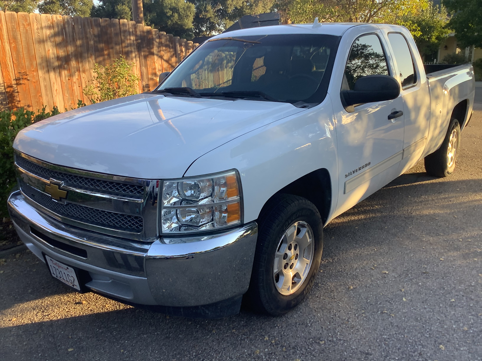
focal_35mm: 31
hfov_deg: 58.4
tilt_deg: -21.2
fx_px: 432
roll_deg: -0.2
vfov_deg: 45.4
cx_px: 241
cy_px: 180
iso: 25
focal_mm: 3.3
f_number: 2.4
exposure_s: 1/120
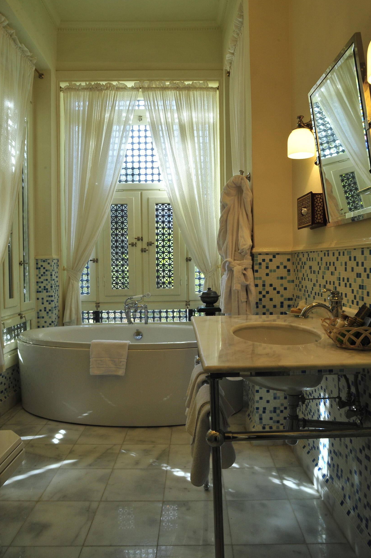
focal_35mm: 25
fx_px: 387
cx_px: 192
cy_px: 270
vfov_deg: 71.5
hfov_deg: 51.2
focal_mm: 24
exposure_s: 1/20
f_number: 13
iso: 640
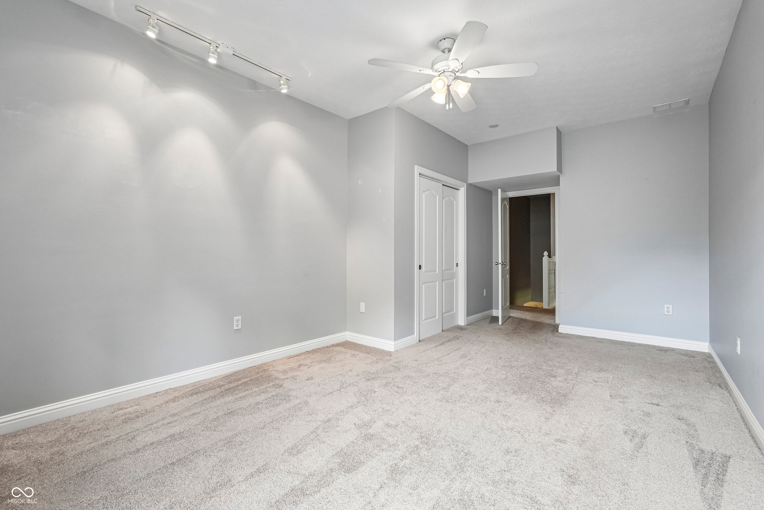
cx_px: 382
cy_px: 255
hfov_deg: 96.7
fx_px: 340
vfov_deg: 73.7
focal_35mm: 16
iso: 800
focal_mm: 16
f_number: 8
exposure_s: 1/30
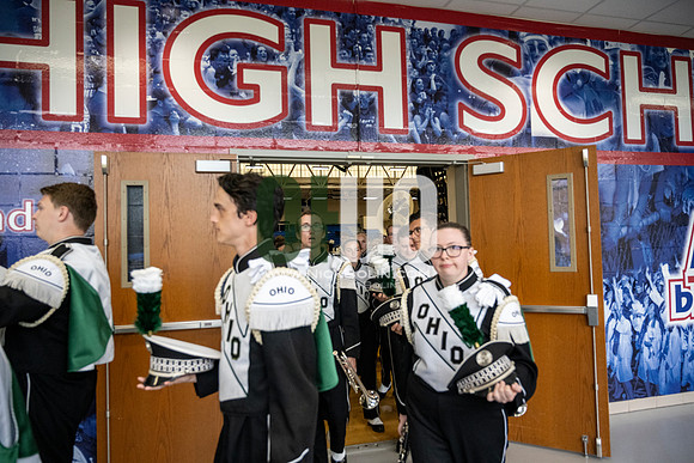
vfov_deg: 53.2
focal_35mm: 24
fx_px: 463
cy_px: 232
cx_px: 347
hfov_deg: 73.7
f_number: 4
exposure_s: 1/800
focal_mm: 24
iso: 3200
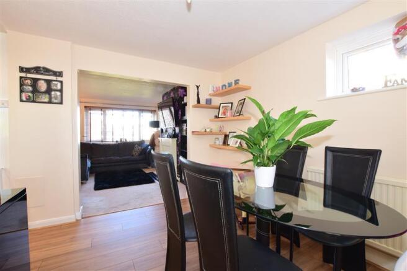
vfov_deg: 77.3
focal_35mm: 15
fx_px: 170
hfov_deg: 100.4
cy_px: 136
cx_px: 204
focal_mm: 10
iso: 500
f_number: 22
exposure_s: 1/2
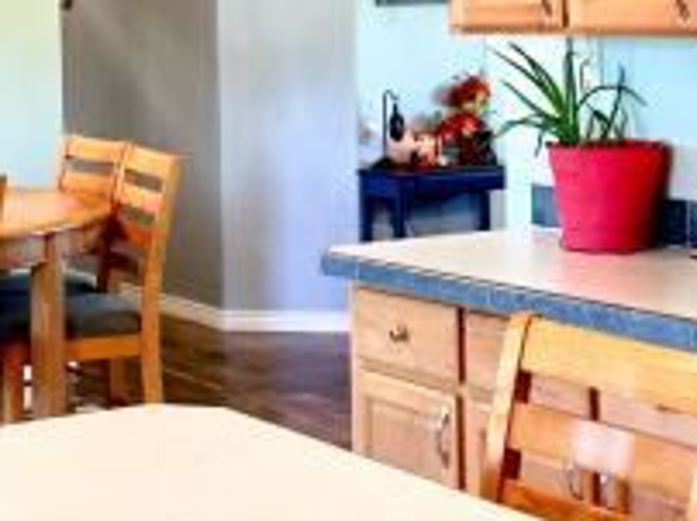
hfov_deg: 21.3
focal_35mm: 92
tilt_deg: -3.5
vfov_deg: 15.9
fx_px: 1850
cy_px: 83
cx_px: 248
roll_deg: +0.4
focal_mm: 4.15
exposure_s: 1/30
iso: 100
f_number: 2.2
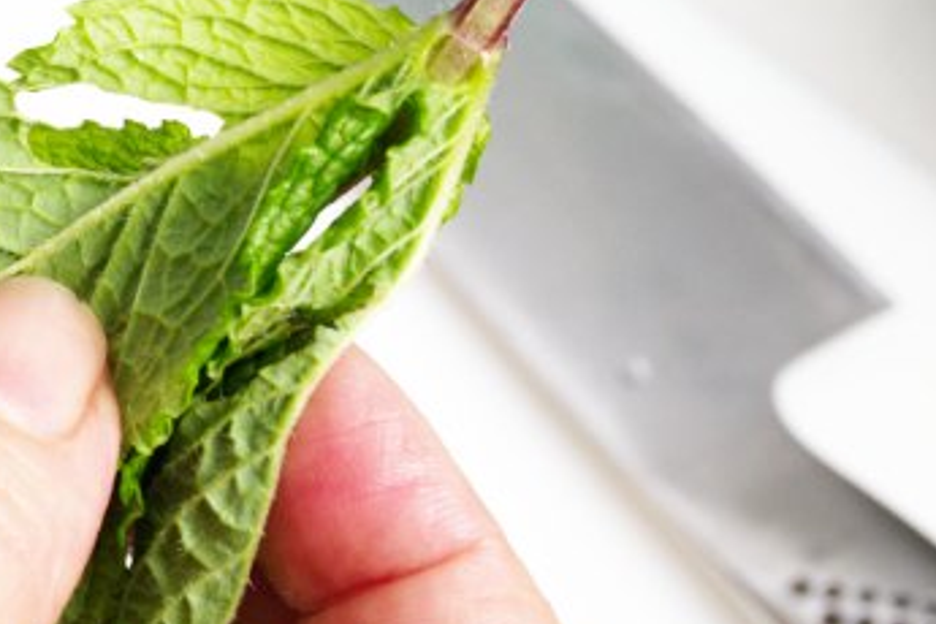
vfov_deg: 9.1
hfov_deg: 13.2
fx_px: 3796
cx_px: -491
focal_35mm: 146
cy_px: -338
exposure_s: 1/1600
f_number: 8
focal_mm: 42
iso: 1000
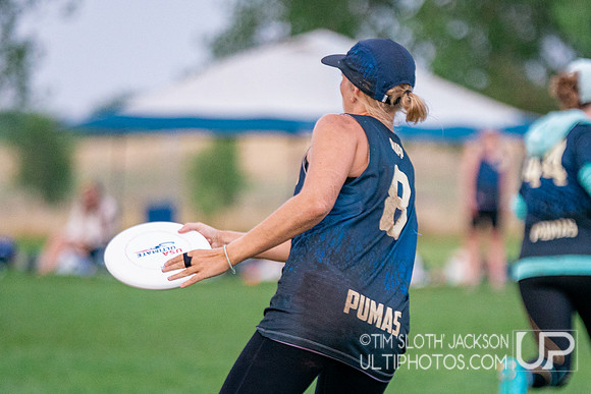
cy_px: 257
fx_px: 5732
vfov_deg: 3.9
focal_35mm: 349
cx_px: 373
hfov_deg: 5.9
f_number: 2.8
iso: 3200
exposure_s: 1/2000
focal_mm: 187
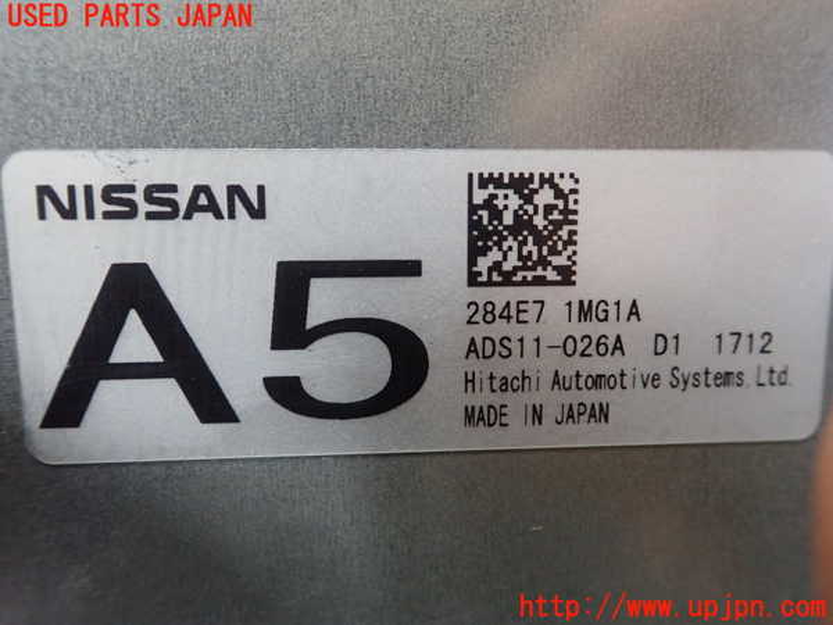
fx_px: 722
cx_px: 416
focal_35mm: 30
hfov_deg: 60.0
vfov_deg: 46.8
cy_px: 312
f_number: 2.3
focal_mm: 5.5
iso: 640
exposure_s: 1/125
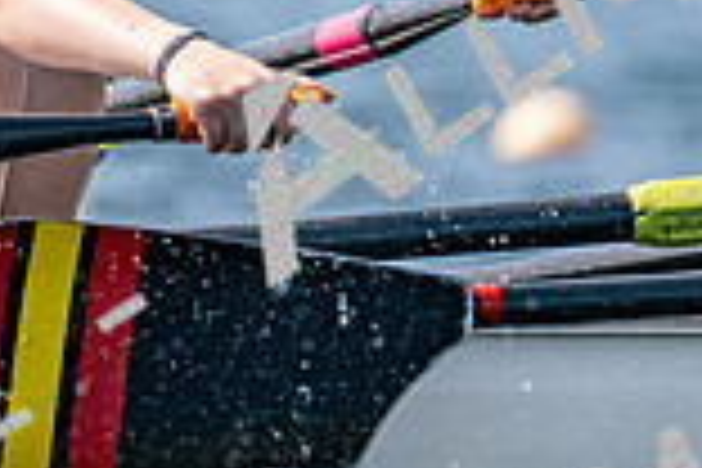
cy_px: -140
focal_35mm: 2236
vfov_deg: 0.6
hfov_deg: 0.9
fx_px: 43599
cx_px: -144
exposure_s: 1/2500
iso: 280
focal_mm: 400
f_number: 4.5
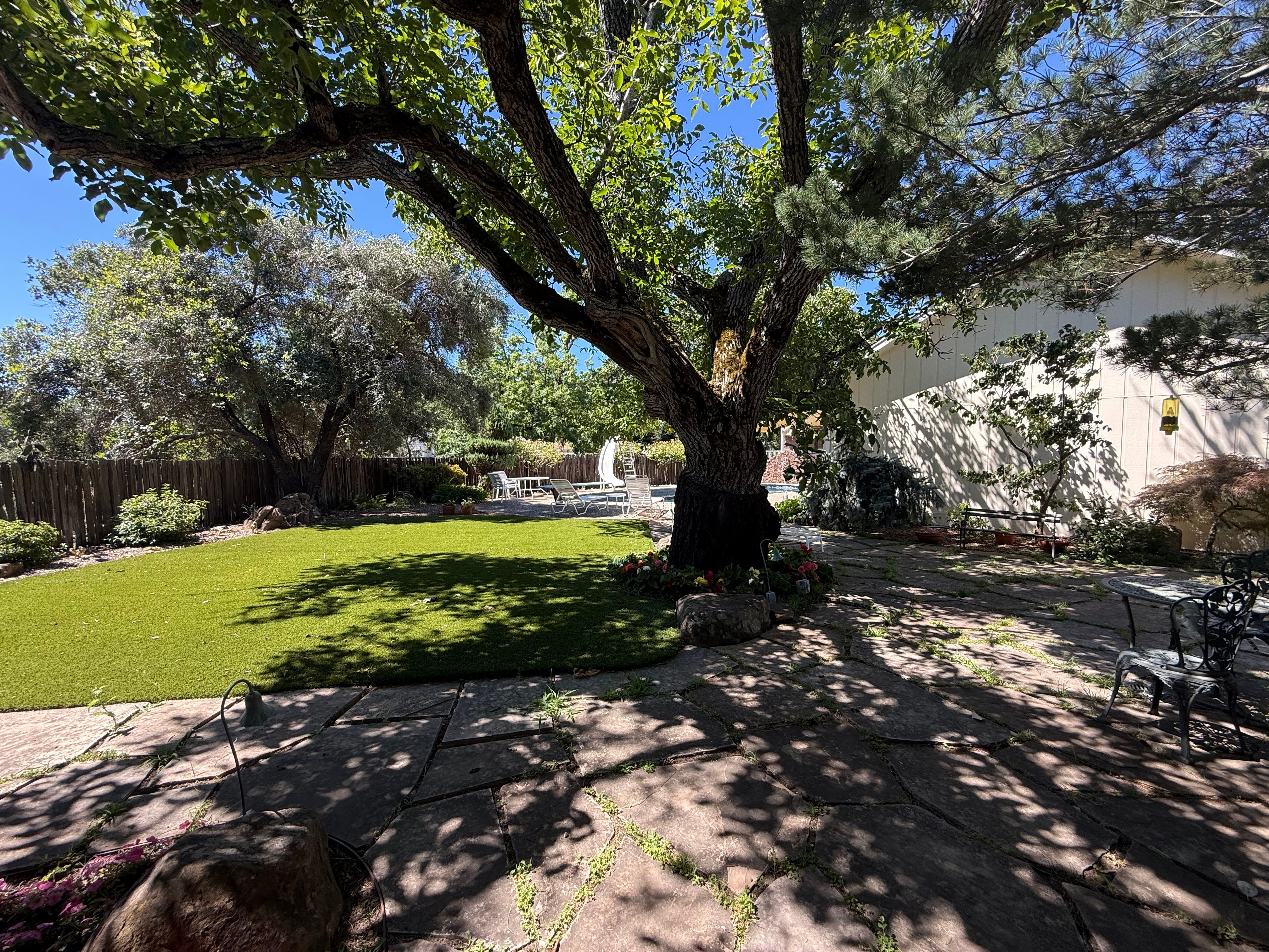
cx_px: 634
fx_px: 513
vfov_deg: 85.7
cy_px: 476
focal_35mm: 14
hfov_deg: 102.1
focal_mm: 2.22
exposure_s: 1/419
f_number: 2.2
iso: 64
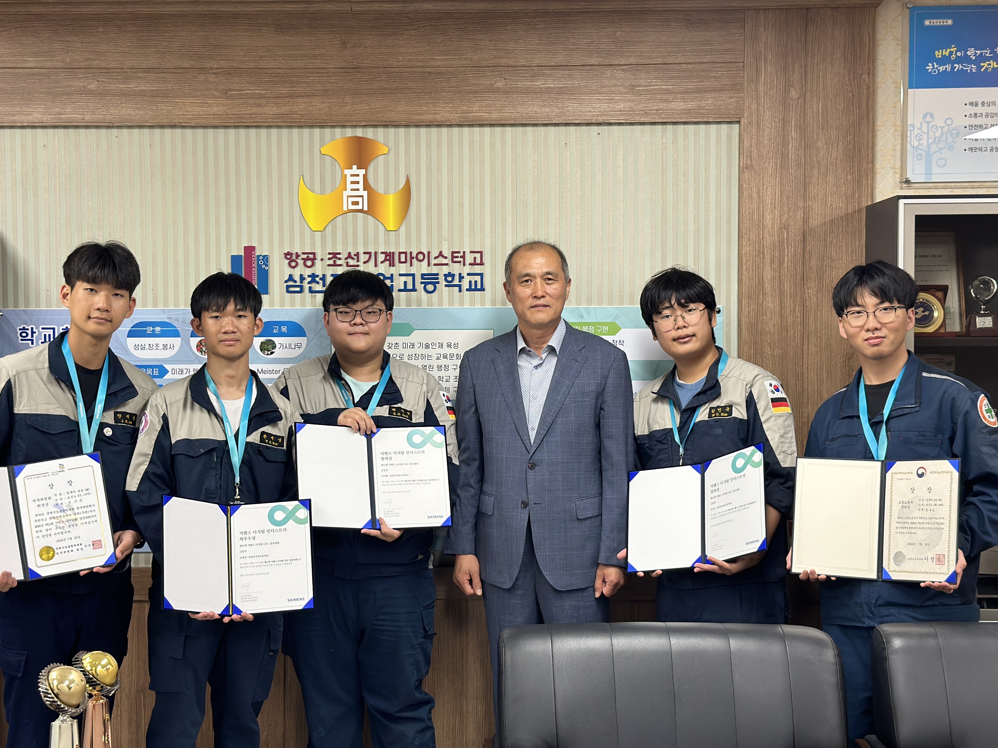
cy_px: 356
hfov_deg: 36.8
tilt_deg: -0.4
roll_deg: +0.3
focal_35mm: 52
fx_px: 1499
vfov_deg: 28.0
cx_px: 483
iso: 100
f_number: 1.78
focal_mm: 6.86
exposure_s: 1/60
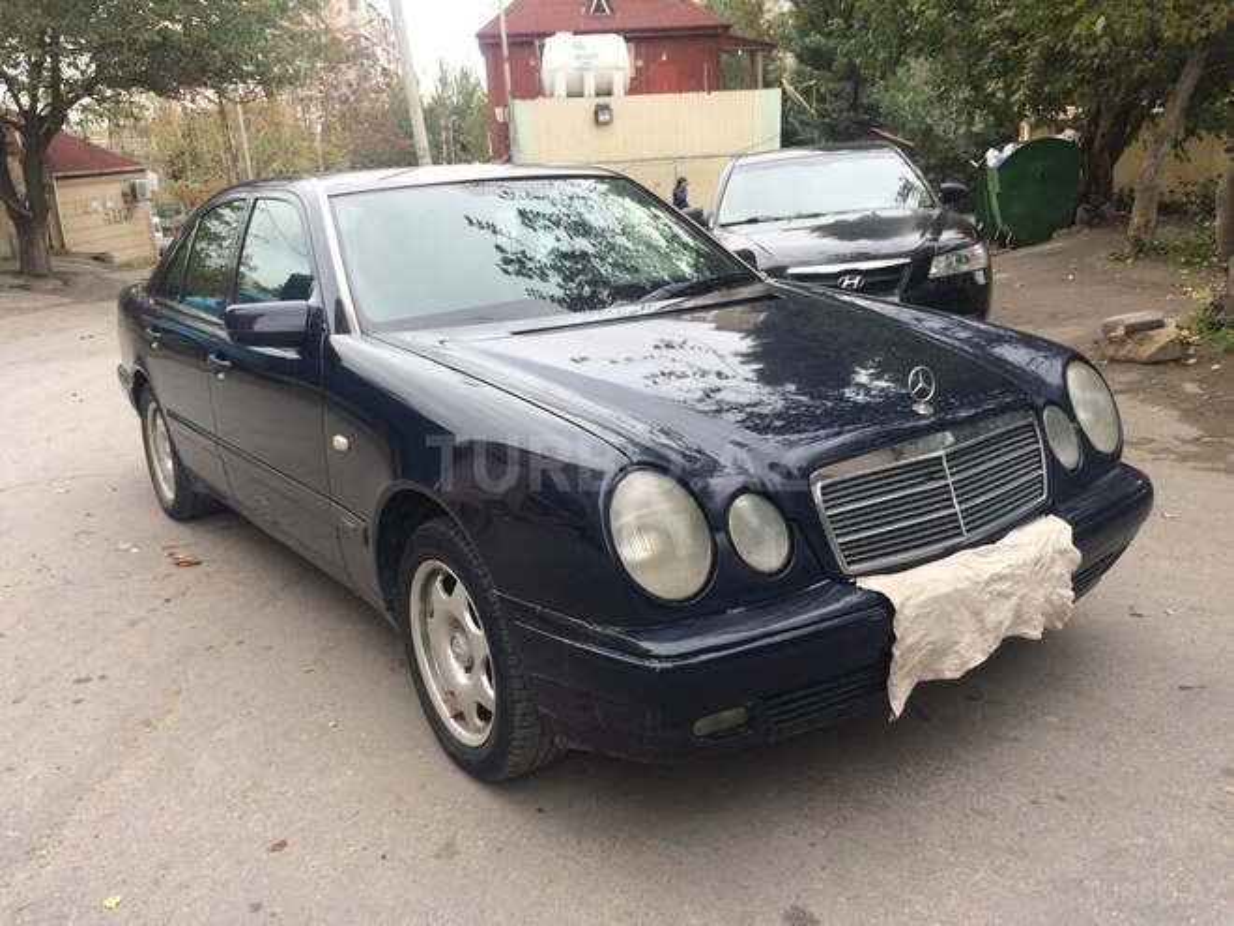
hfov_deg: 61.7
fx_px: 1034
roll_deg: +1.6
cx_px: 617
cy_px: 463
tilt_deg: -18.2
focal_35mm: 29
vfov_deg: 48.2
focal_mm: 4.15
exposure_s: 1/193
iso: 32
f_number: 2.2
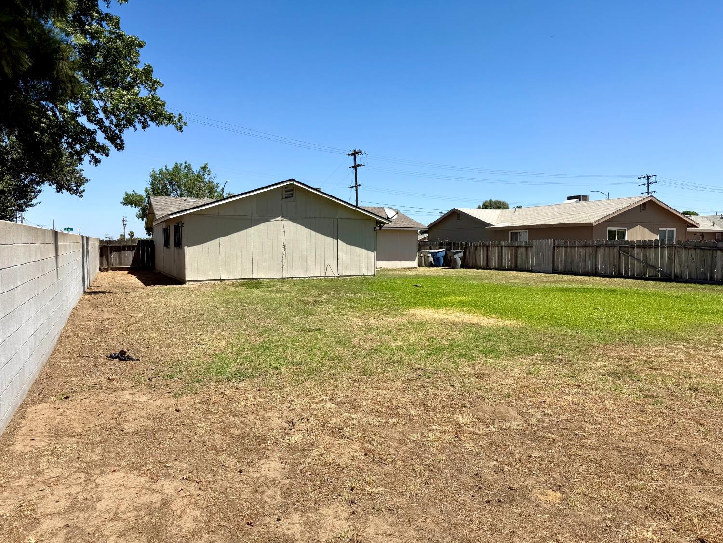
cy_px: 272
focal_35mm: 24
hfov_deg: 71.6
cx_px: 362
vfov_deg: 56.8
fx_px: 501
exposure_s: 1/5319
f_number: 1.78
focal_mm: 6.76
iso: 80
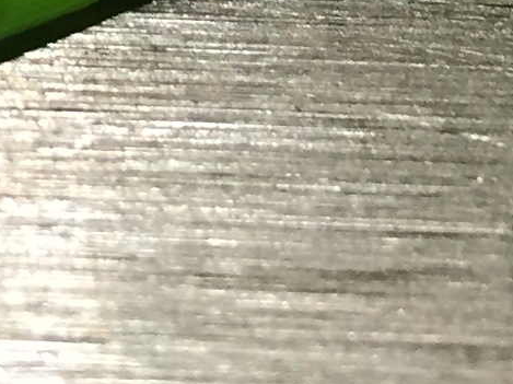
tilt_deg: -38.2
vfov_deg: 7.0
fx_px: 2991
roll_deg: -4.5
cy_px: -504
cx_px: -74
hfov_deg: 9.7
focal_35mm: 202
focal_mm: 4.15
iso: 125
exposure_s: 1/30
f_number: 2.2
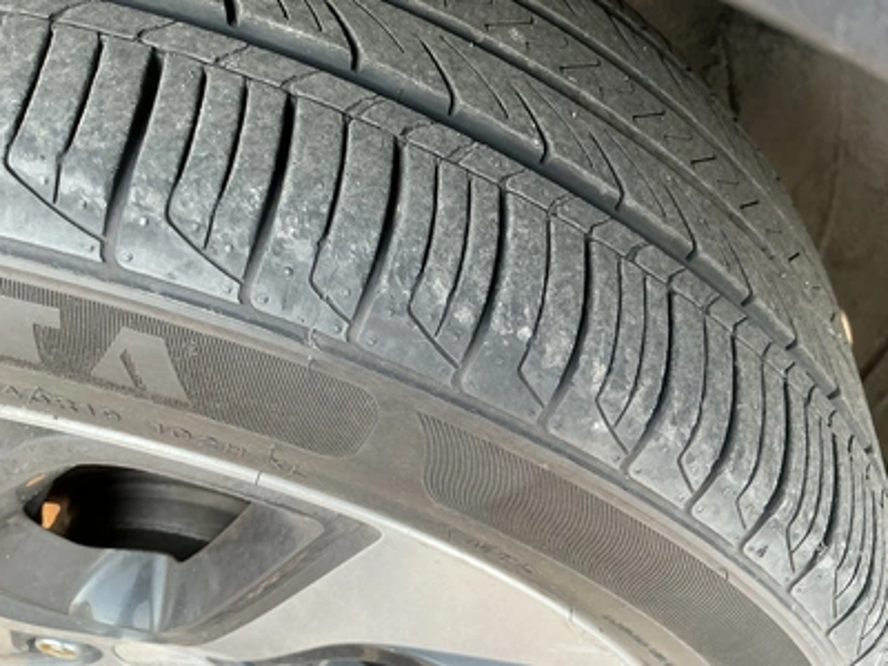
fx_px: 718
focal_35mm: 28
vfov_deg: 49.7
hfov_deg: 63.4
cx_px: 444
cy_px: 333
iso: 50
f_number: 1.8
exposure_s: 1/122
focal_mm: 3
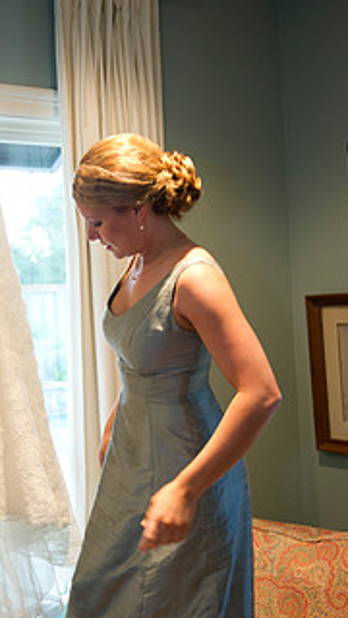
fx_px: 919
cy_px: 336
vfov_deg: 37.2
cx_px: 71
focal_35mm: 56
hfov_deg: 21.2
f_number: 2.8
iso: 1000
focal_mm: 38
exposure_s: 1/60
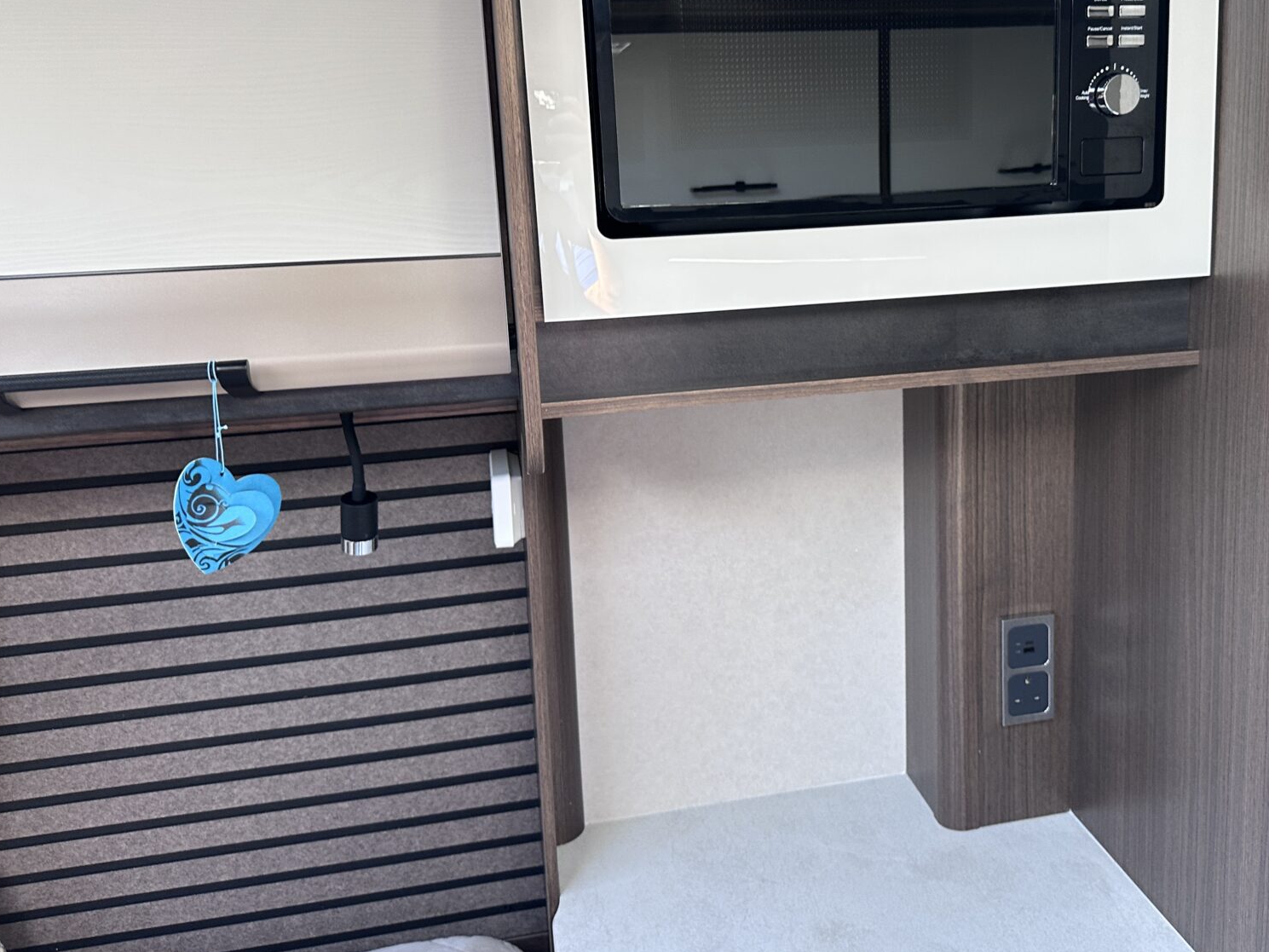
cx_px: 792
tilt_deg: -8.0
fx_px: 1210
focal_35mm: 33
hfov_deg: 54.7
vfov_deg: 42.7
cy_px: 362
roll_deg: -0.9
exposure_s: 1/121
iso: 160
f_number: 1.78
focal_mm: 6.86
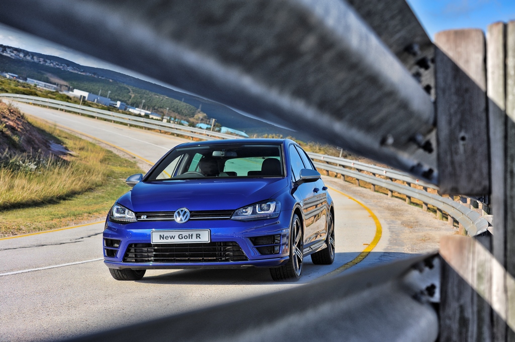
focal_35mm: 70
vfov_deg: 19.4
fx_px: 1001
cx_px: 258
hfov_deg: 28.9
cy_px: 171
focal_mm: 70
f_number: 6.3
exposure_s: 1/320
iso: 250
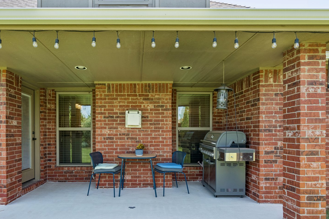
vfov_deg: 54.4
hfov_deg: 75.6
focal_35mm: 23
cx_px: 139
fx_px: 210
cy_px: 140
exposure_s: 1/80
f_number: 8
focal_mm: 16
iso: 200
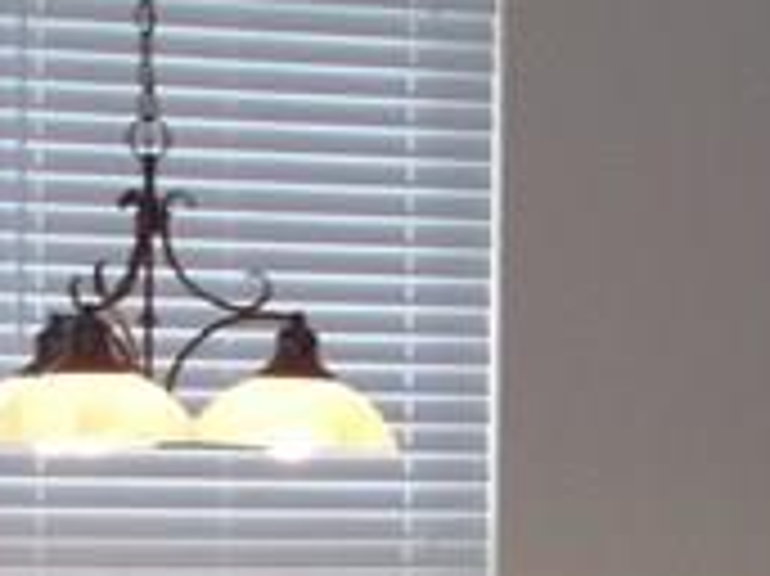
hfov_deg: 12.7
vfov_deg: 9.3
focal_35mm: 156
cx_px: 383
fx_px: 3468
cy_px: 788
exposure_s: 1/25
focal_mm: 4.6
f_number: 3.2
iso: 125
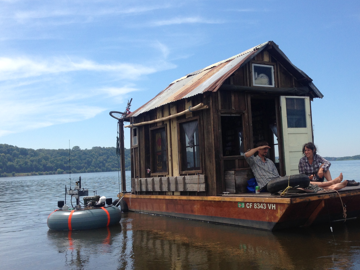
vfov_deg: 32.2
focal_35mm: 45
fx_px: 468
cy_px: 136
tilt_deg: +7.2
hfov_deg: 41.9
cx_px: 214
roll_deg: +2.5
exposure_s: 1/1695
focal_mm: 4.12
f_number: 2.4
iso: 50
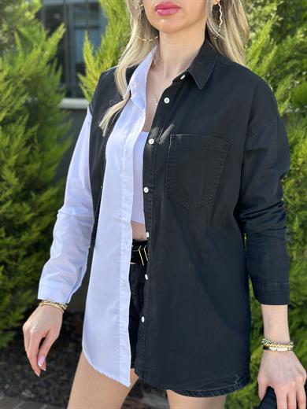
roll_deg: +0.1
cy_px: 204
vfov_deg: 39.7
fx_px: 568
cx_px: 154
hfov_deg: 30.3
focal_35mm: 48
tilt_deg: -13.0
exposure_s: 1/1517
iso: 80
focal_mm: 6.86
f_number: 1.78
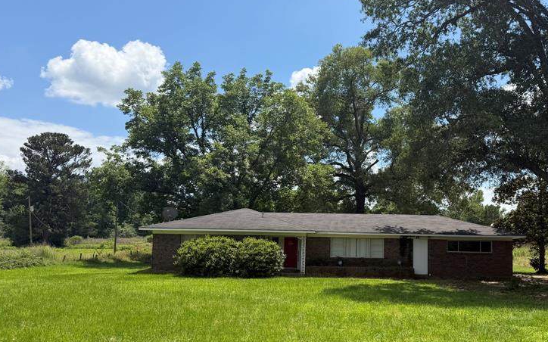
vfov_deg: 35.1
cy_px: 210
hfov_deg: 53.4
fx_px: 537
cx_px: 343
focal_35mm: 36
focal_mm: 6.76
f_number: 1.78
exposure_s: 1/3953
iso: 80
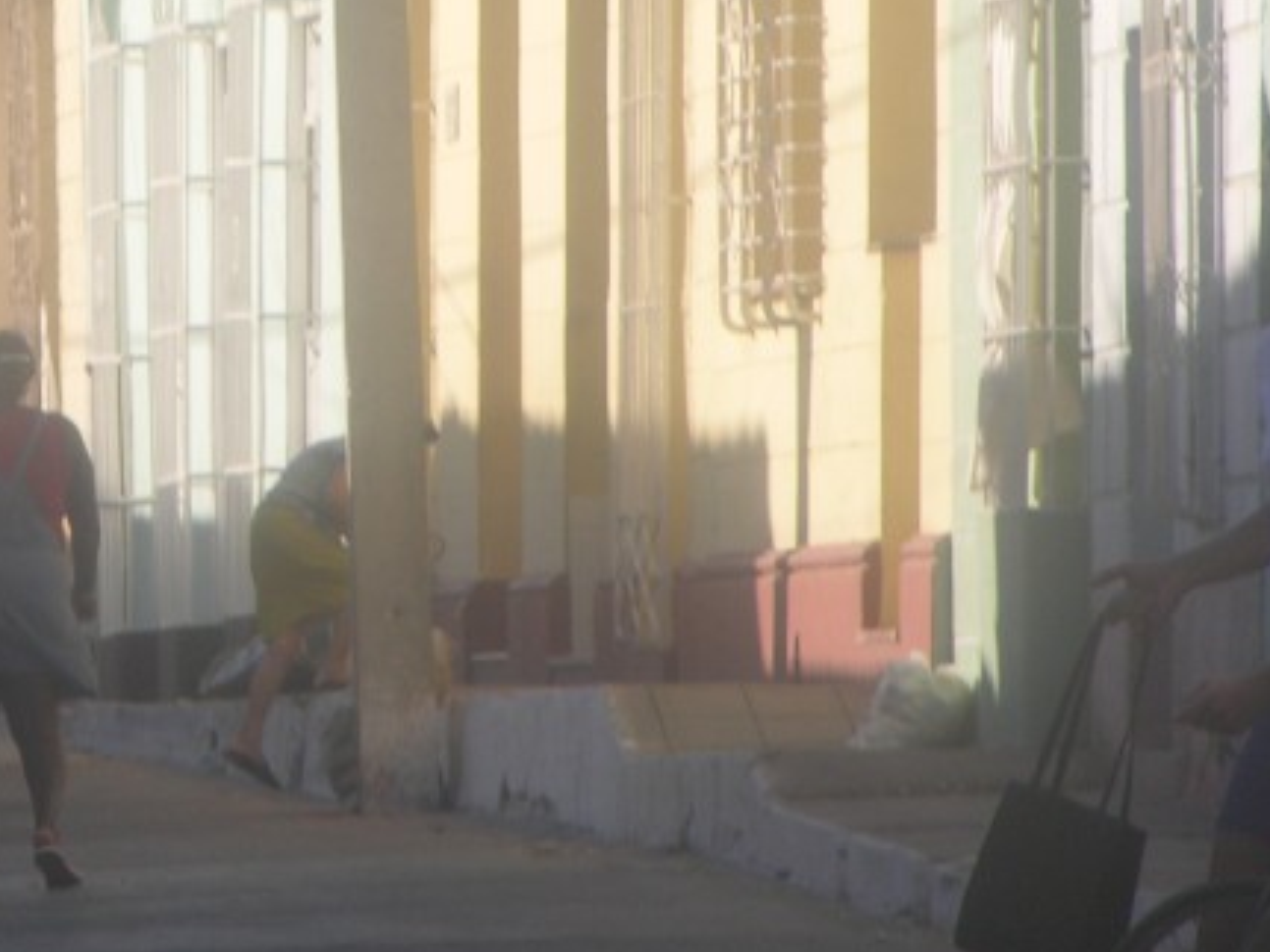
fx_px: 24391
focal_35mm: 665
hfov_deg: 3.0
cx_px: 27
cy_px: 71
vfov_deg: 2.2
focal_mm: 71.2
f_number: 5.3
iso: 50
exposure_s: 1/218
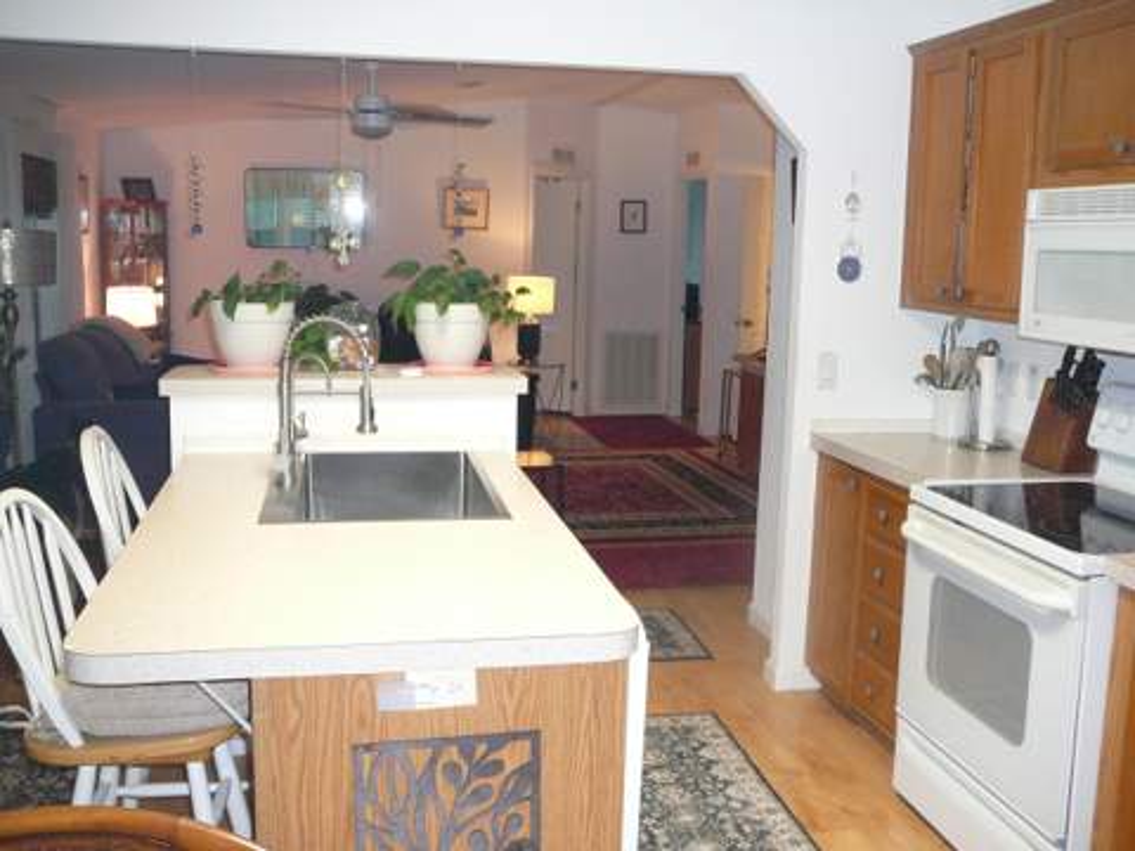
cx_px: 568
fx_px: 1148
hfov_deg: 52.6
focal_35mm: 35
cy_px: 426
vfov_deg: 40.7
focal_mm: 5.2
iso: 320
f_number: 2.8
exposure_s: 1/30
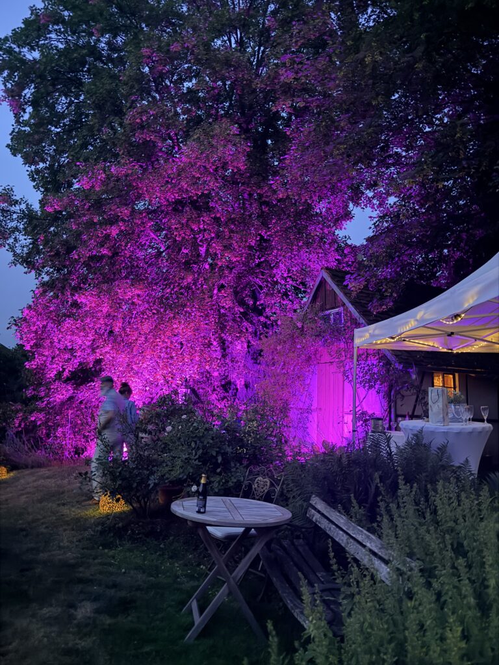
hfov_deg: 56.8
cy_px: 332
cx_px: 250
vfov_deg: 71.6
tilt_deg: +10.8
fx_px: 461
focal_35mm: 24
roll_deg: +1.9
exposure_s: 1/15
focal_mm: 6.76
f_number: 1.78
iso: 2500
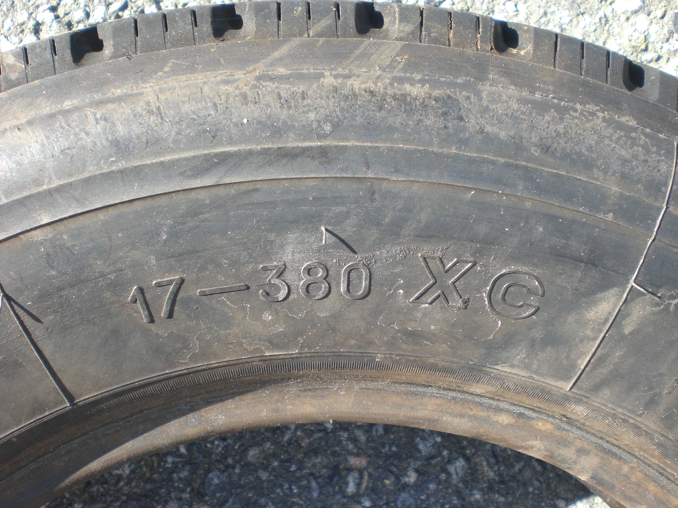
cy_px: 254
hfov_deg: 49.0
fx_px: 744
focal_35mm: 38
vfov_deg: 37.7
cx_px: 339
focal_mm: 6.3
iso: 50
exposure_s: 1/160
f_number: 3.1
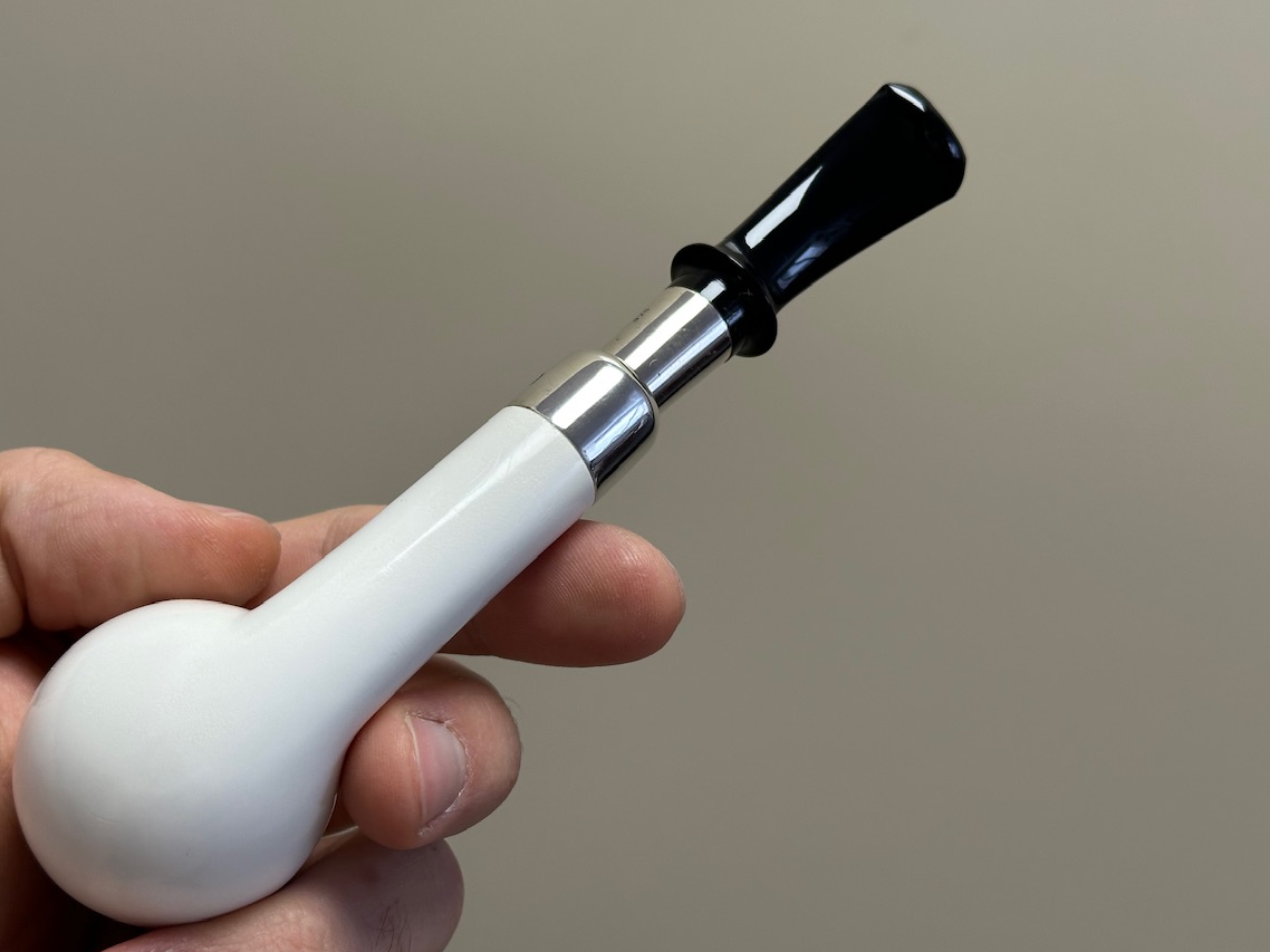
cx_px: 567
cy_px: 462
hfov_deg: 35.5
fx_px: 1981
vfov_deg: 27.0
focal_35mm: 54
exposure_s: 1/121
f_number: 1.78
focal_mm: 6.86
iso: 80
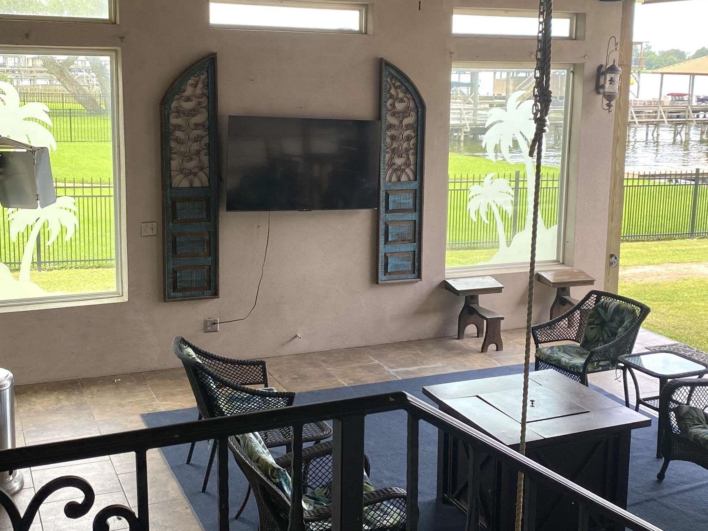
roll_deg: -2.4
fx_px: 941
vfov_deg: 31.5
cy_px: 227
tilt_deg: -10.4
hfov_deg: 41.2
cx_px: 391
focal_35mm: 46
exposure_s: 1/185
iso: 32
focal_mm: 4.25
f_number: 1.8
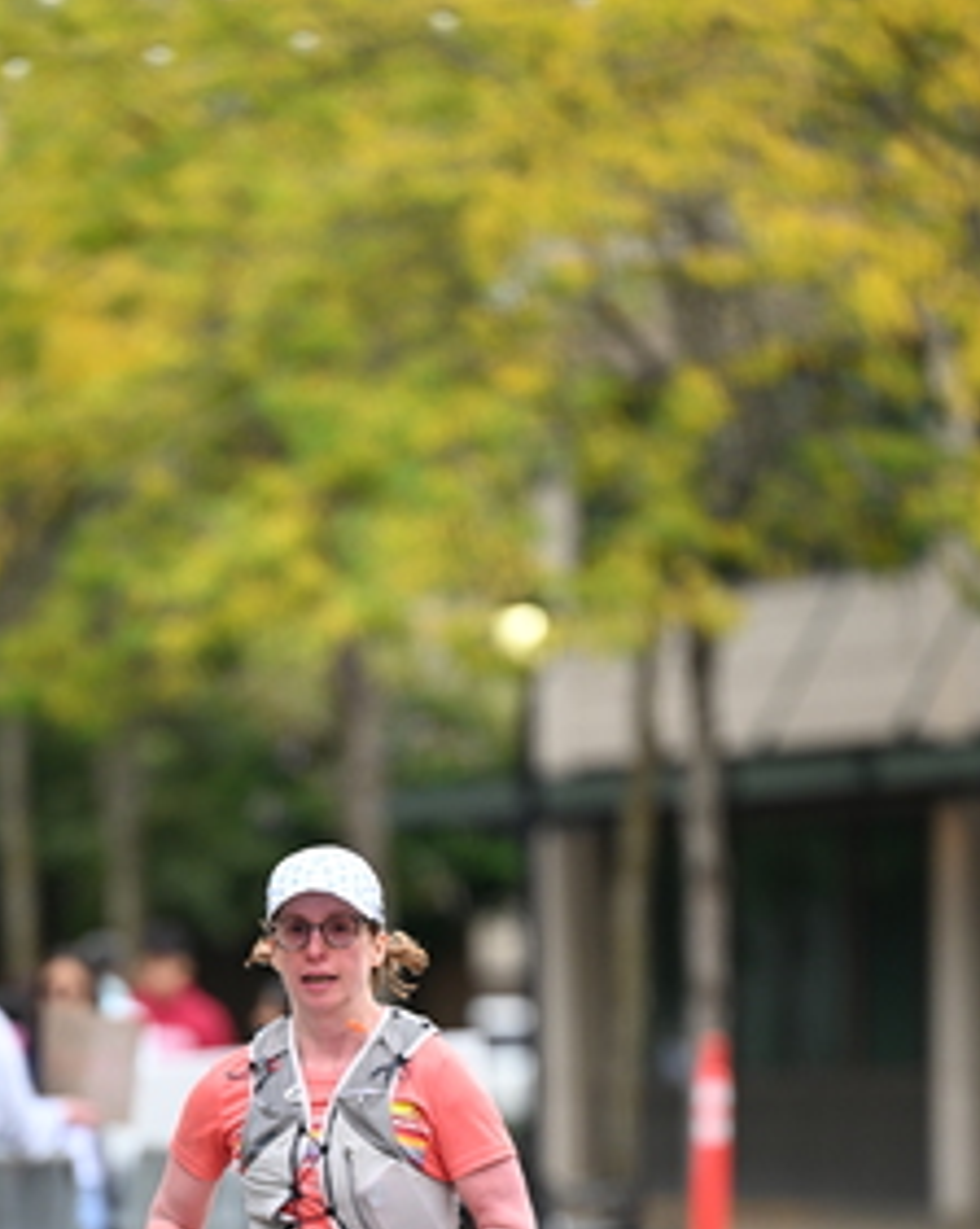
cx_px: 378
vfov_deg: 5.3
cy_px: 1050
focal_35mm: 368
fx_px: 13371
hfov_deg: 4.2
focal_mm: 200
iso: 640
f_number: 2.8
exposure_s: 1/2000
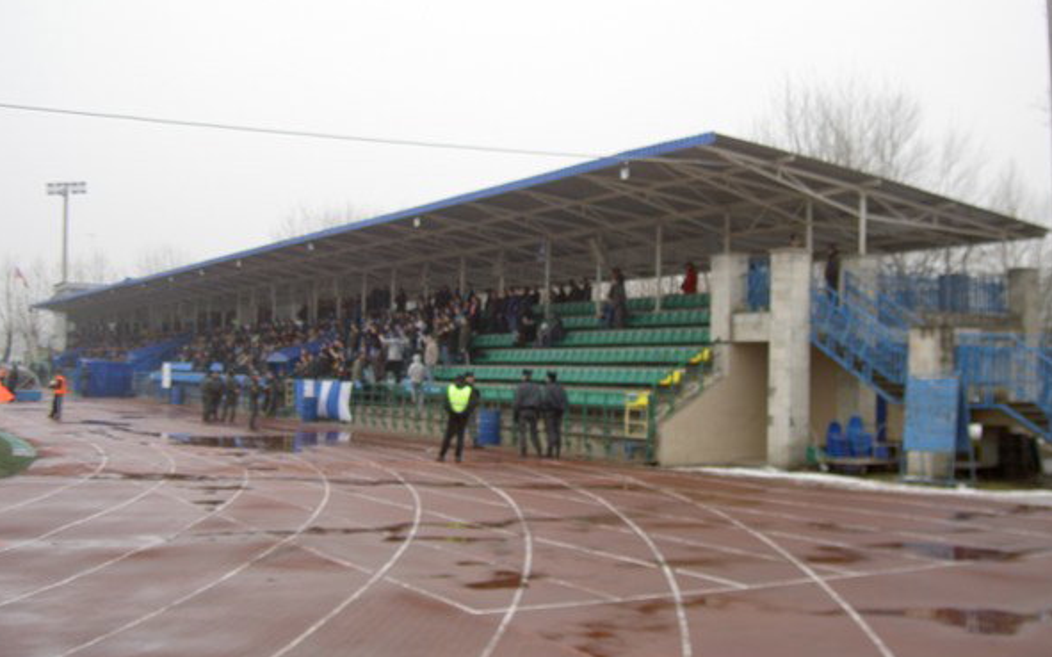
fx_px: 1204
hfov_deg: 47.2
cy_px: 292
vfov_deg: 30.5
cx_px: 525
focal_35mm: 42
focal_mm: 8
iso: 50
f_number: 2.8
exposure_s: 1/125
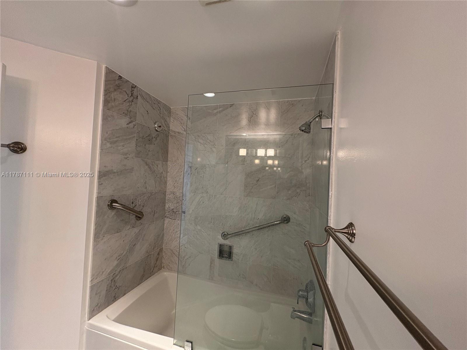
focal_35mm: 14
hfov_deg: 102.1
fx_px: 189
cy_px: 175
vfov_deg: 85.7
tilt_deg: +1.2
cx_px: 234
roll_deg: -2.7
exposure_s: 1/60
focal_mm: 2.22
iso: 250
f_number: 2.2
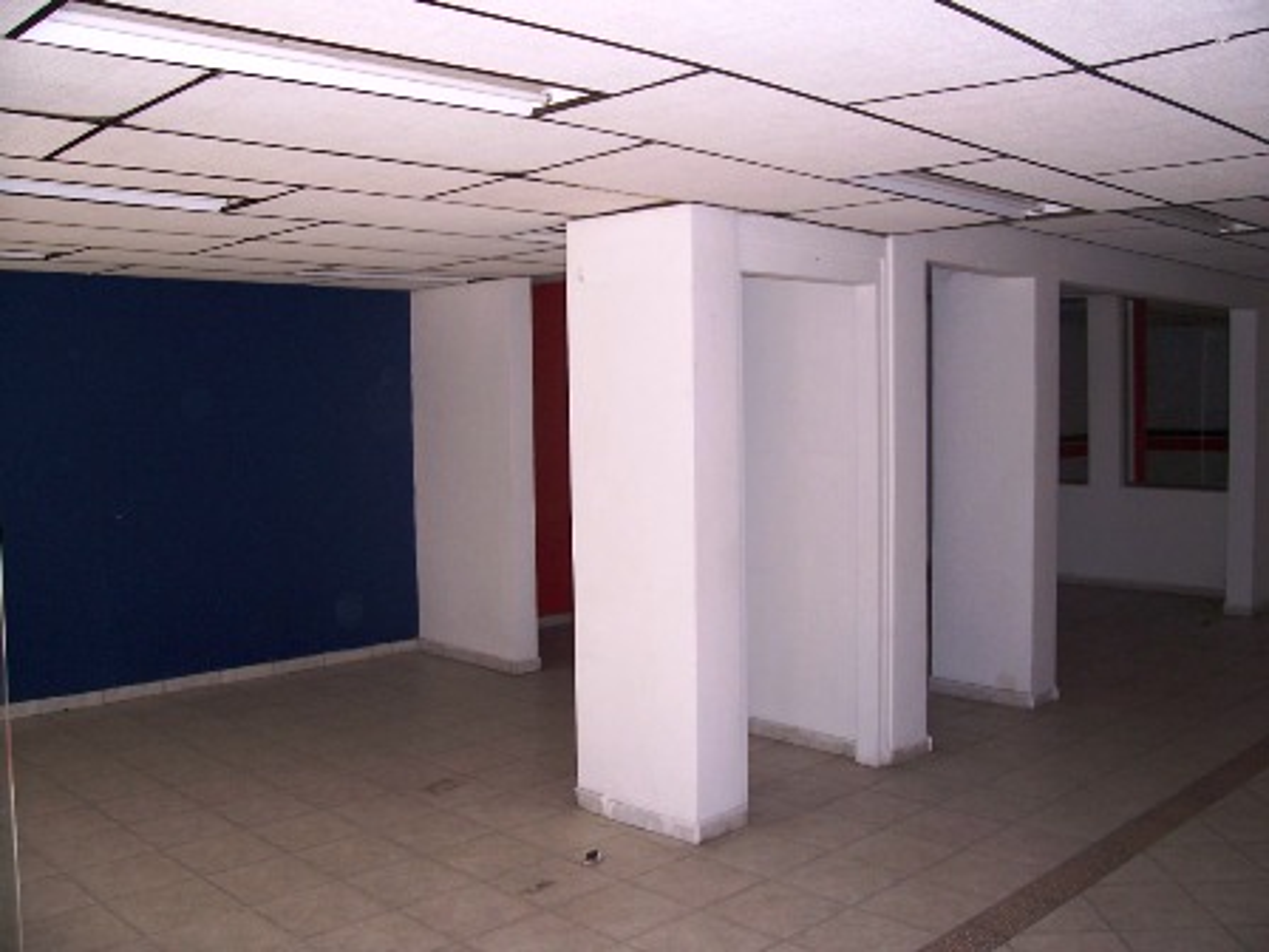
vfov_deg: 41.8
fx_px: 1246
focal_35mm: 34
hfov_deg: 54.0
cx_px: 634
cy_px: 476
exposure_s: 1/60
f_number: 2.7
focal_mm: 5.6
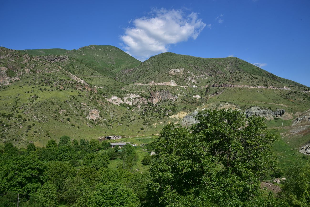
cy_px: 104
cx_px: 155
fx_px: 431
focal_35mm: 50
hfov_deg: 39.6
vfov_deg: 27.0
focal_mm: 50
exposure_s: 1/125
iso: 100
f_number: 13
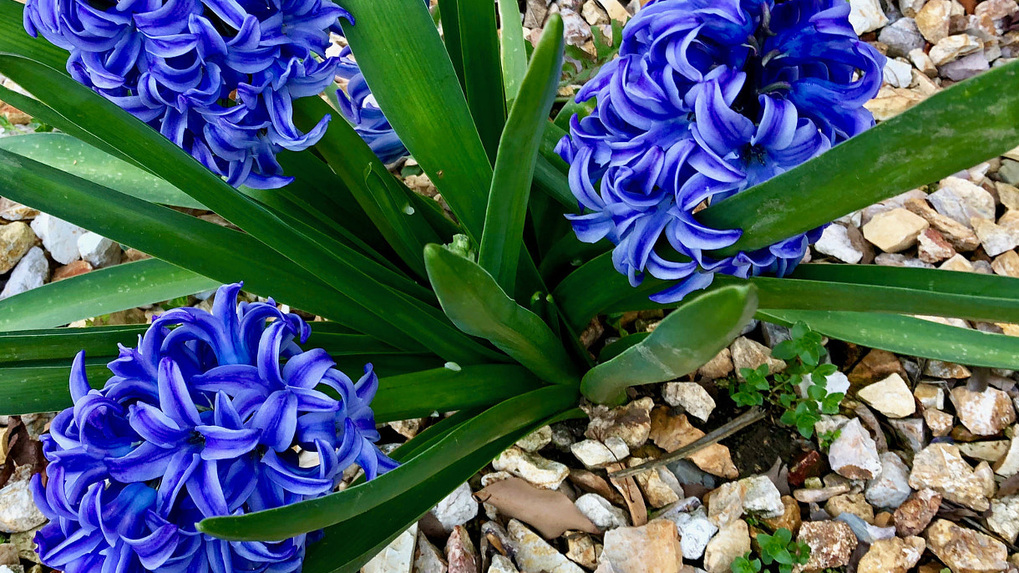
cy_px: 220
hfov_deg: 49.8
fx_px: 1081
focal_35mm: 40
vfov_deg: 29.6
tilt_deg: -50.3
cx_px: 355
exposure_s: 1/120
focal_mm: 4
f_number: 1.8
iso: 50
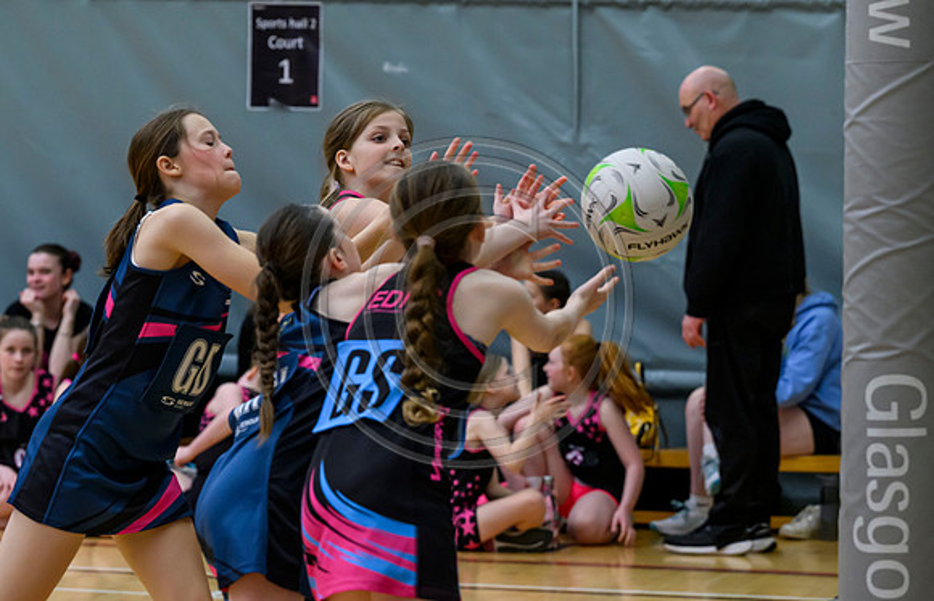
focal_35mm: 192
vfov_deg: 7.0
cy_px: 169
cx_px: 469
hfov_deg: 10.8
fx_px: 4923
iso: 4000
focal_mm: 135
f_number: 4.5
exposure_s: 1/800
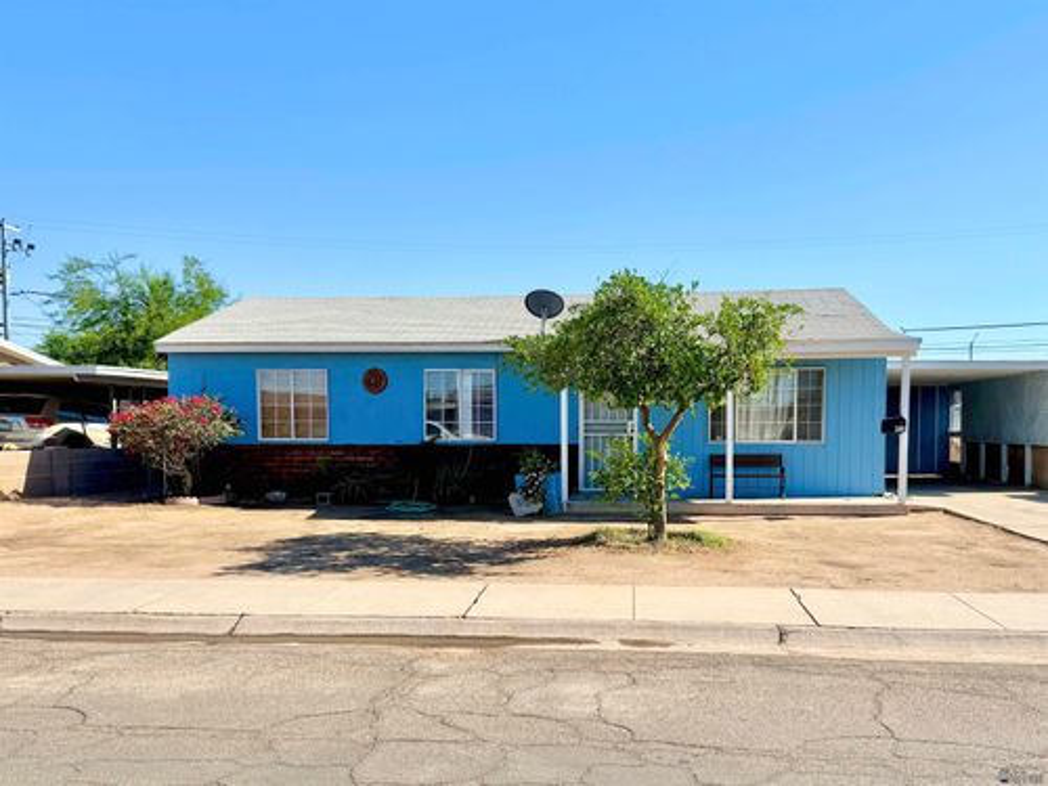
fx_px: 727
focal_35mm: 24
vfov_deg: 56.8
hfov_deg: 71.6
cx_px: 524
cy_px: 393
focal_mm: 6.76
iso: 80
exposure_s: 1/5319
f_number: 1.78
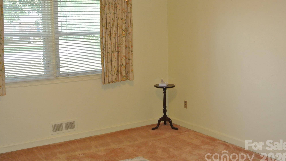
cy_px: 70
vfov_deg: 26.5
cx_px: 145
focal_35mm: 45
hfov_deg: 45.5
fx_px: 341
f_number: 4.2
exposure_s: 1/60
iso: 560
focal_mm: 15.7
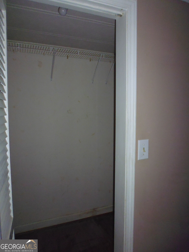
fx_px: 175
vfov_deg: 71.6
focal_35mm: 24
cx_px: 94
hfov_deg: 56.8
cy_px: 126
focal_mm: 4.3
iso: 400
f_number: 2.8
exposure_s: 1/125
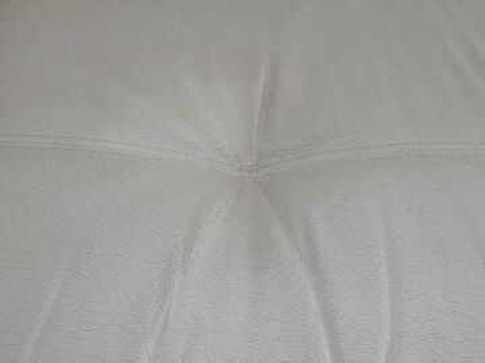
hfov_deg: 60.0
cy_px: 182
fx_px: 420
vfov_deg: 46.8
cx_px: 242
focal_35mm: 30
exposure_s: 1/30
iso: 200
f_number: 3.5
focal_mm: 5.36
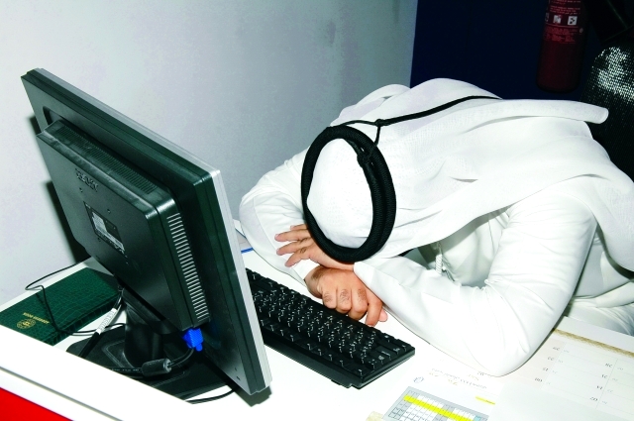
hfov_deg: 42.4
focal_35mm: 46
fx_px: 818
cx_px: 317
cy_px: 210
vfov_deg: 28.9
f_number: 10
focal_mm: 31
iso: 200
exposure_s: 1/60
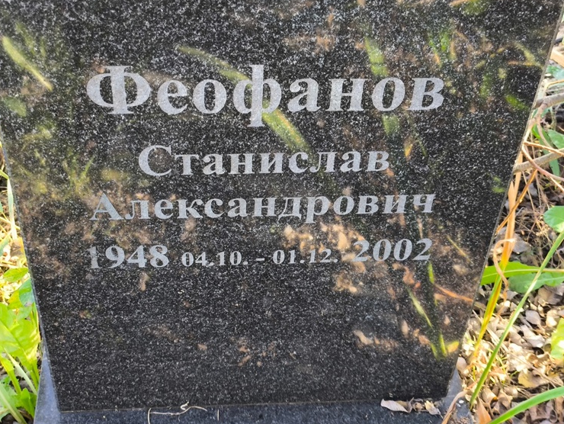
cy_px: 225
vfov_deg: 27.1
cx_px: 264
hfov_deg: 35.5
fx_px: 880
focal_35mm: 54
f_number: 1.7
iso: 125
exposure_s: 1/60
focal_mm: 4.71
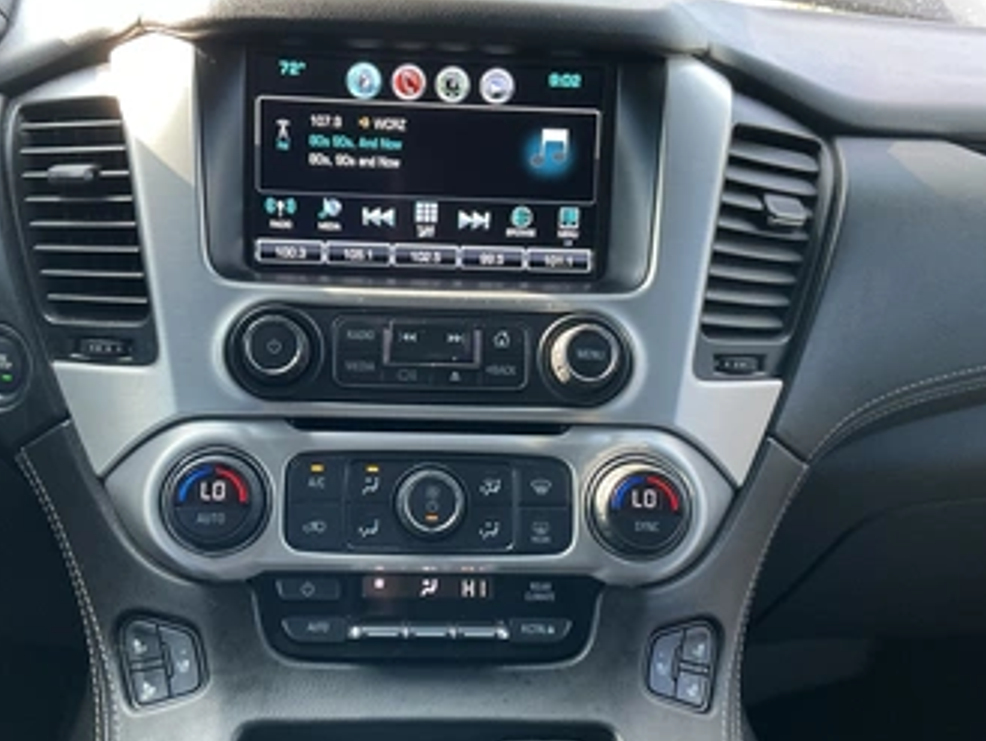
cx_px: 432
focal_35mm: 34
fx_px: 969
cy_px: 381
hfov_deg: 53.8
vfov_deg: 41.8
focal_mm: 3
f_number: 1.8
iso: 100
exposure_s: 1/60
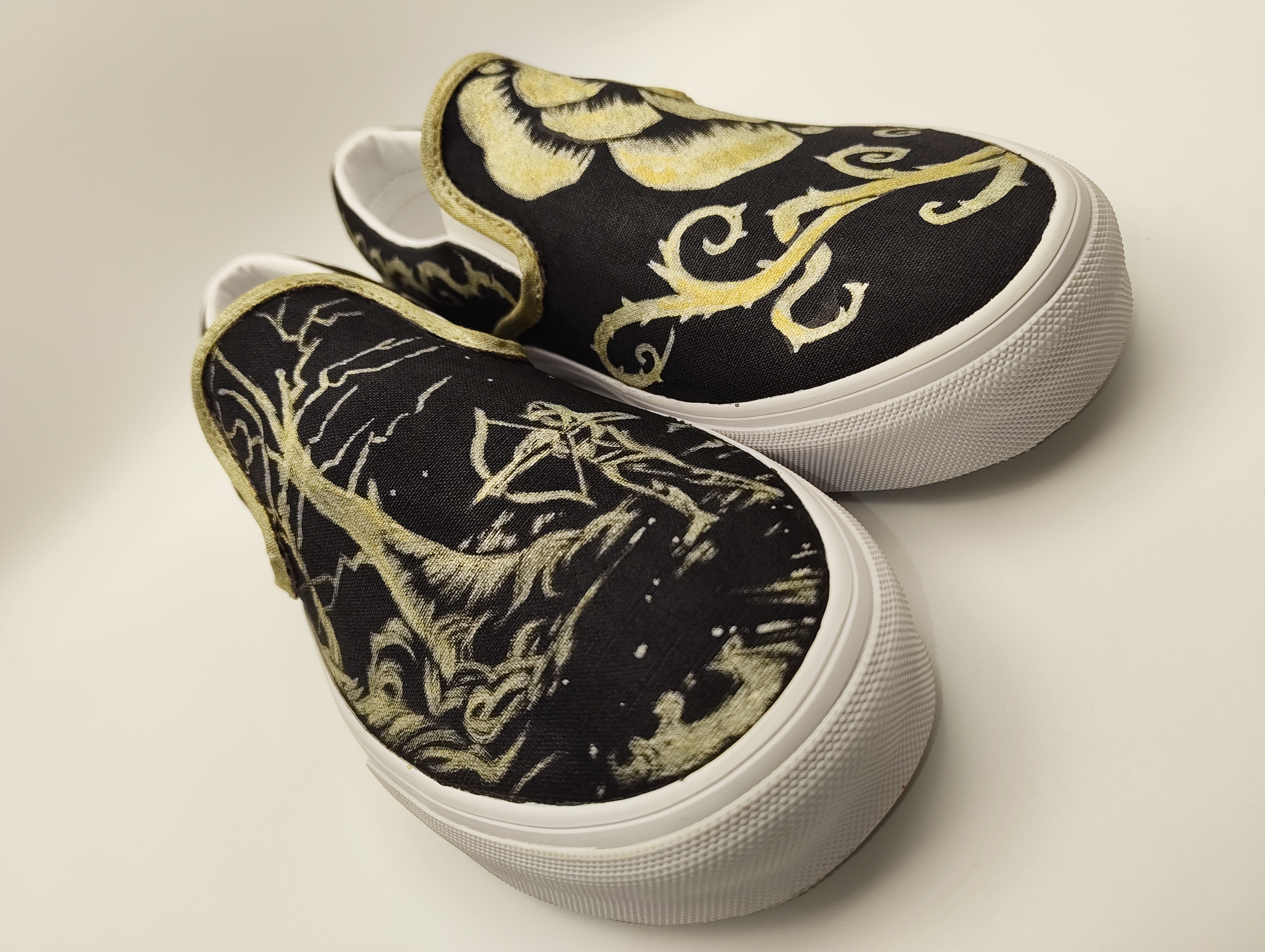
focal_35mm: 24
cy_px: 476
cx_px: 632
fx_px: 878
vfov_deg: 56.9
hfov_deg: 71.5
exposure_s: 1/221
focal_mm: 5.56
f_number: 1.88
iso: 50
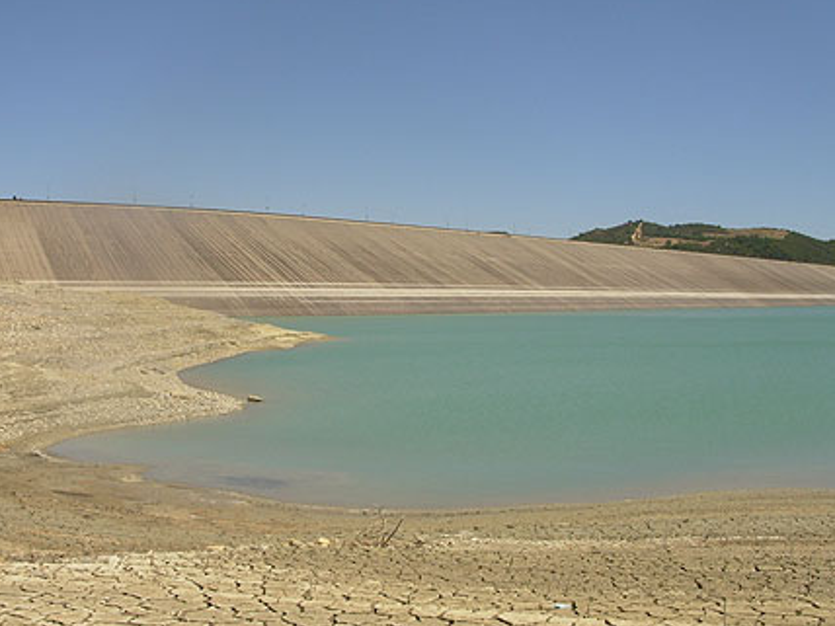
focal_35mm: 40
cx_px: 423
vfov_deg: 36.0
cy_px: 302
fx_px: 965
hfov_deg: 46.8
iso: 50
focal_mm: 6.3
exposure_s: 1/683
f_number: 4.9
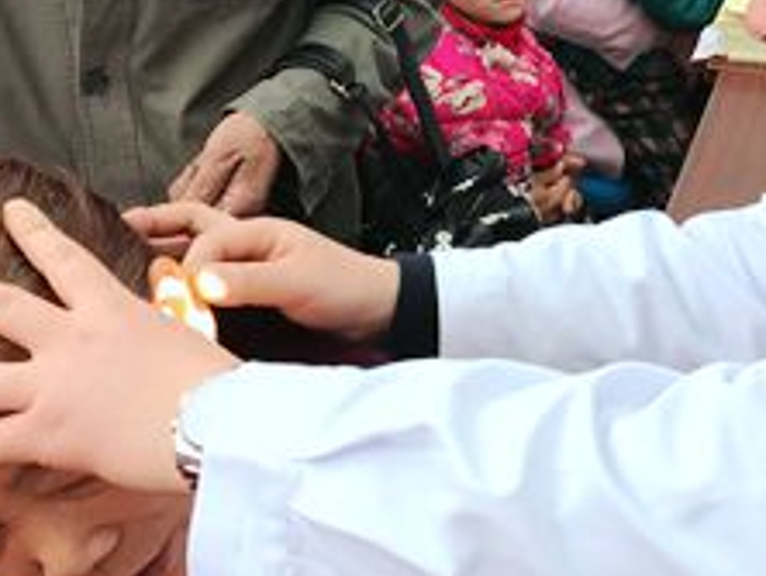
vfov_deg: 22.9
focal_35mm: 63
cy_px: 95
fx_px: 1396
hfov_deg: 30.1
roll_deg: -4.2
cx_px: 597
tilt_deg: -21.0
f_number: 1.8
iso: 32
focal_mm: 3.99
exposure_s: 1/100
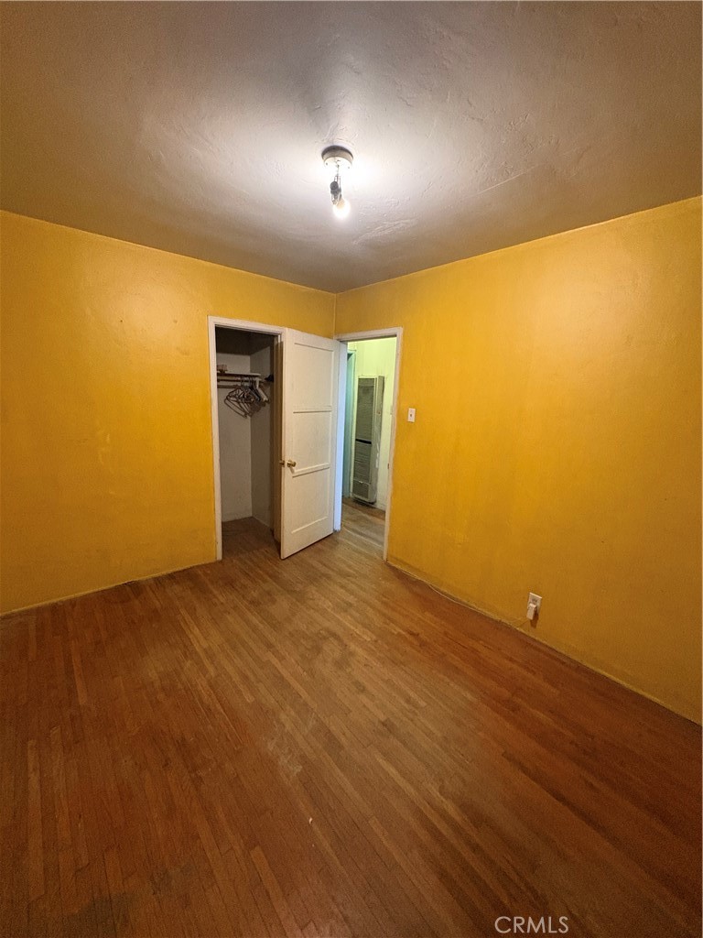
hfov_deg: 85.7
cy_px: 469
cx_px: 352
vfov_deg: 102.1
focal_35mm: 14
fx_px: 379
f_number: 2.2
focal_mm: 2.22
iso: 640
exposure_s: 1/60
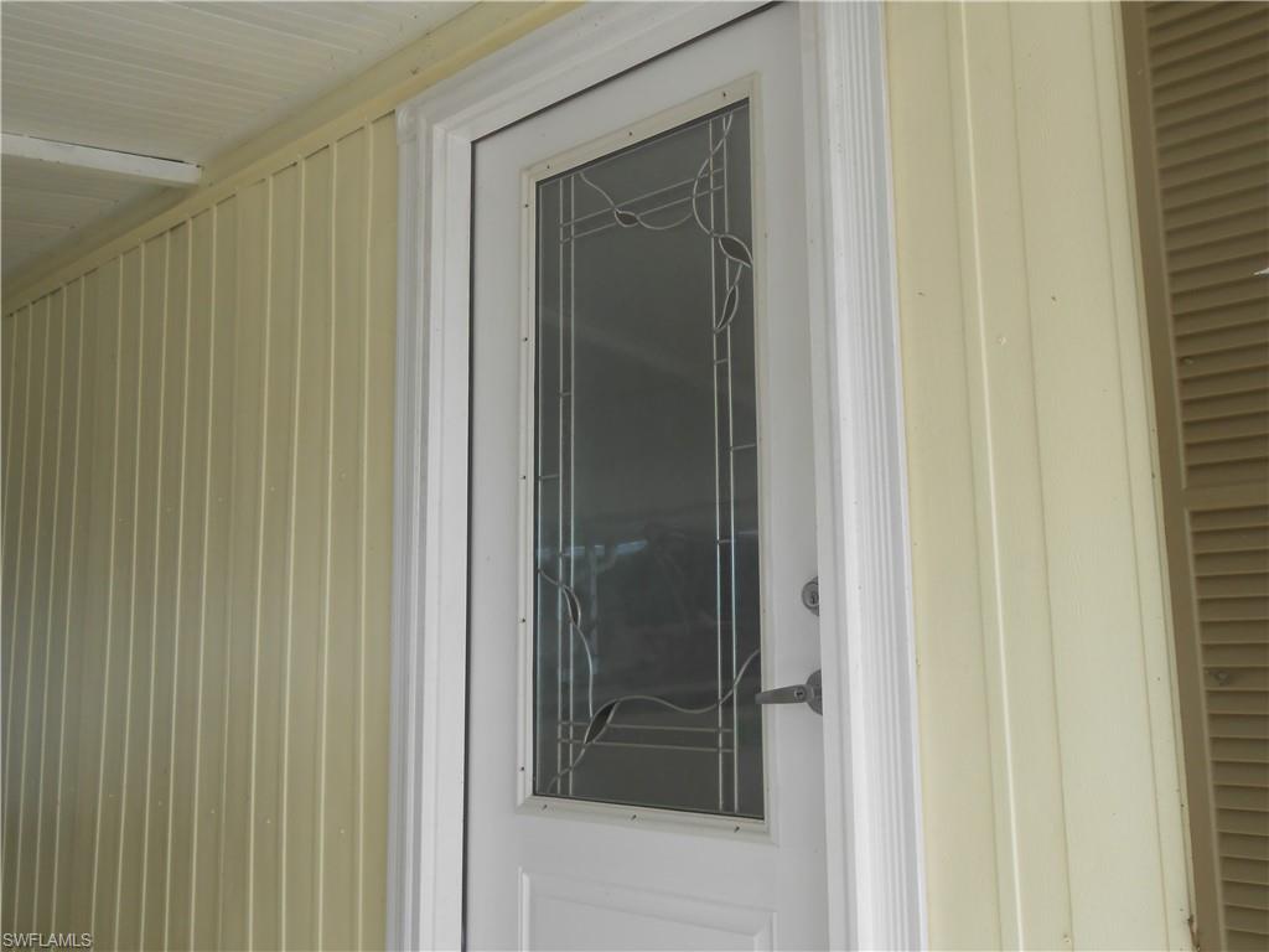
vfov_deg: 41.8
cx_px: 634
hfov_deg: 54.0
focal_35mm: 34
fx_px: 1246
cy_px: 476
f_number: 3.9
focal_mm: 6
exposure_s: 1/320
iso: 80
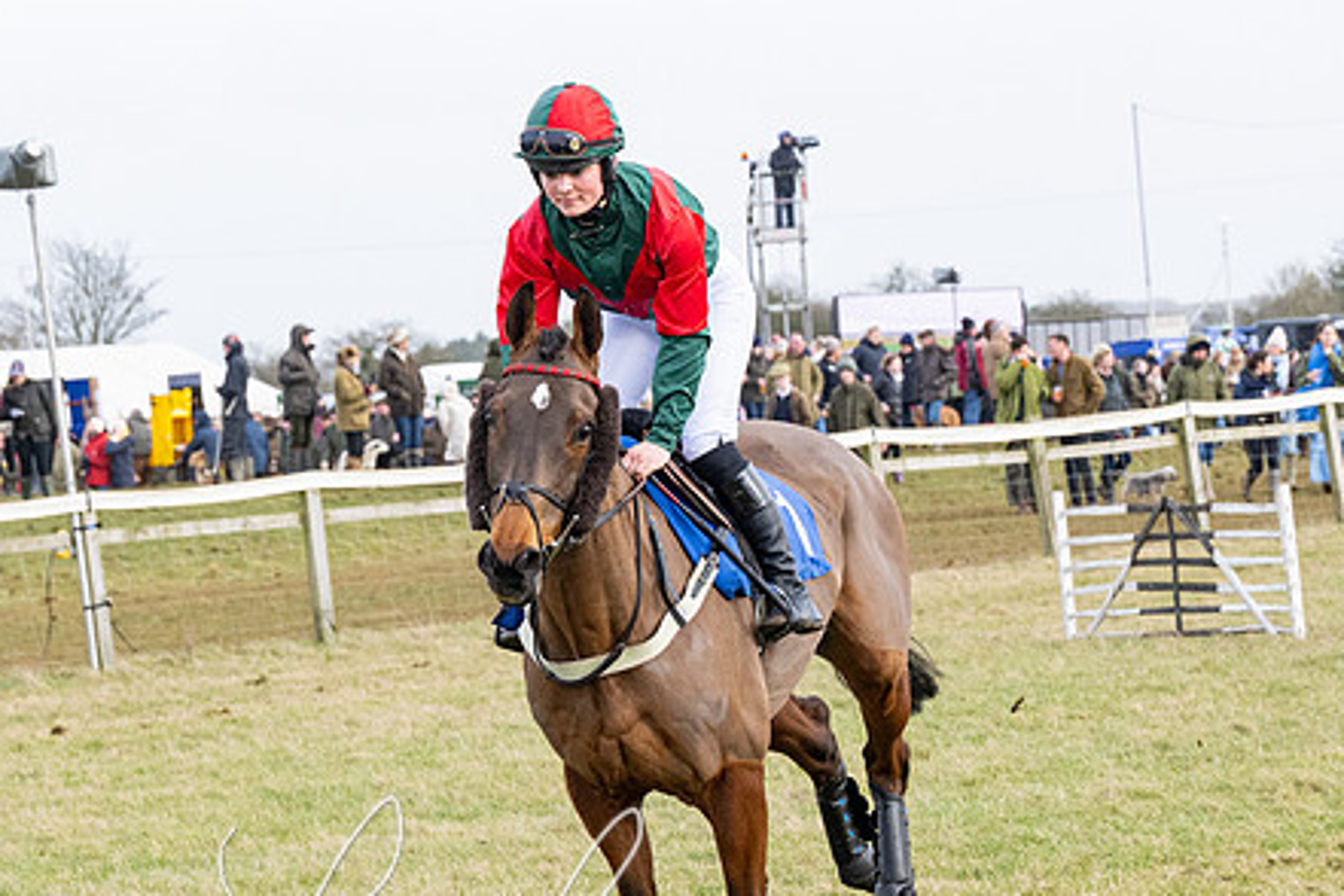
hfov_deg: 12.8
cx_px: 617
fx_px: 6010
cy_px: 631
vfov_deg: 8.5
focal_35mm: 161
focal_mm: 70
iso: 800
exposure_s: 1/1250
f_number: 5
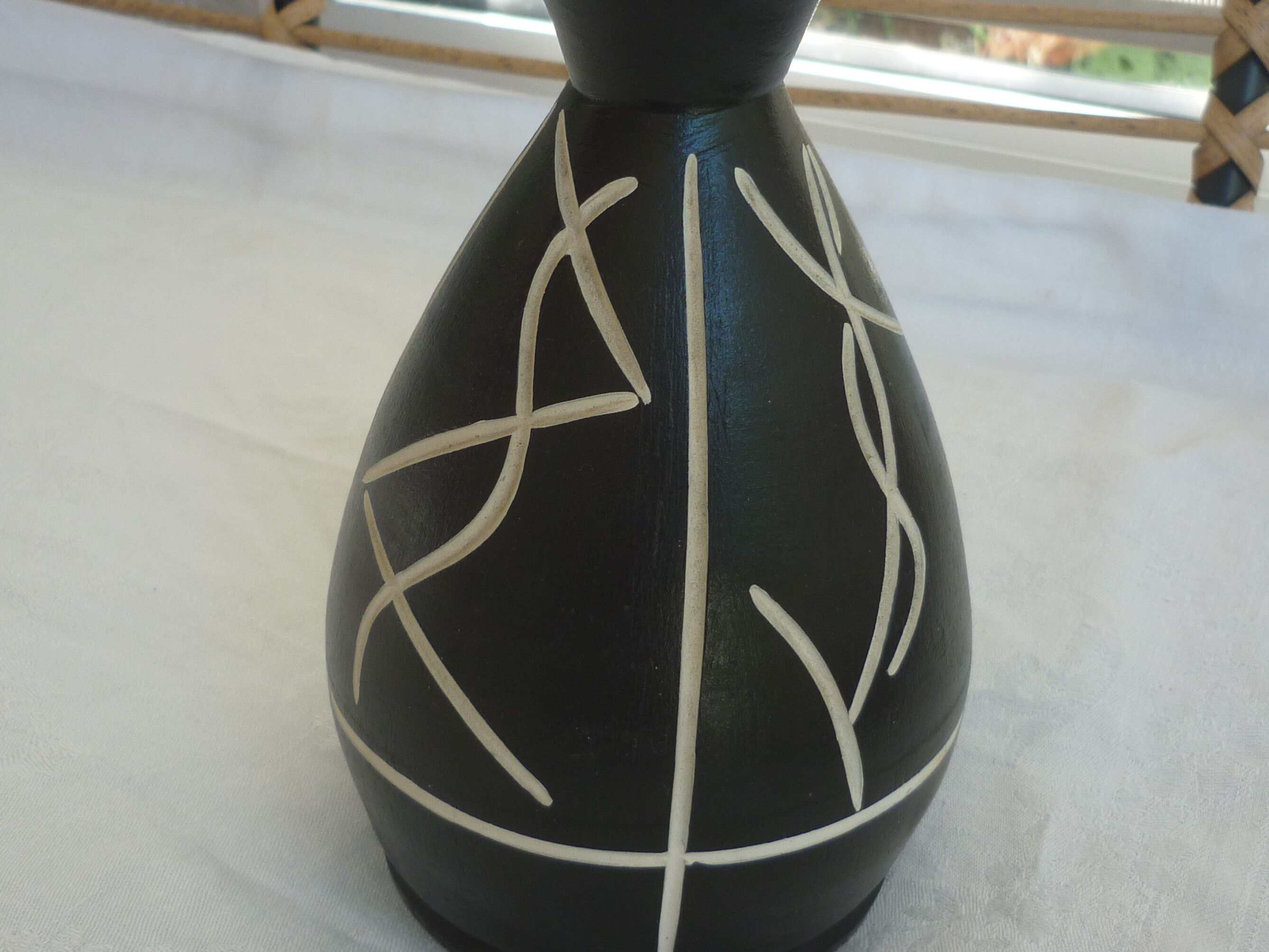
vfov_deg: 32.2
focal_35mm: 45
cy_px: 452
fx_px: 1650
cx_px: 679
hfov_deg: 42.1
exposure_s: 1/60
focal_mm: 5.5
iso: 80
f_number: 2.8
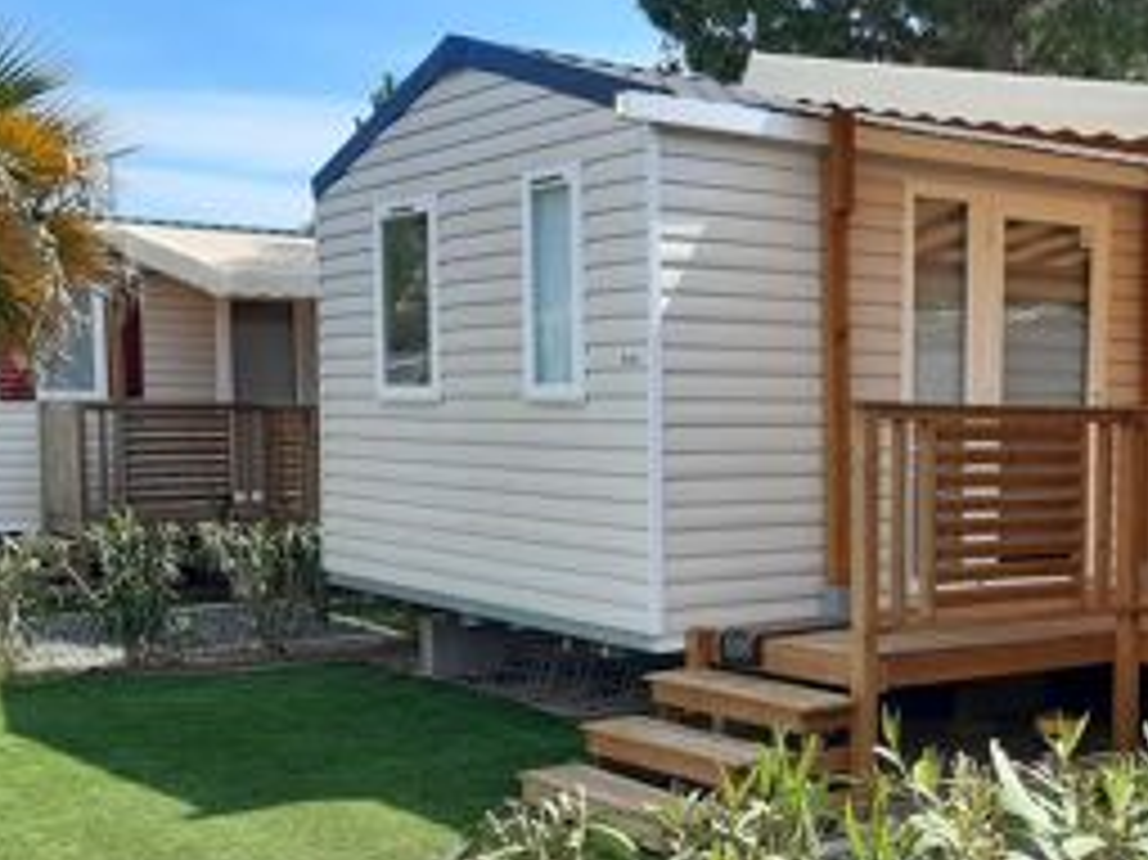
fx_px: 1624
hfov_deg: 37.7
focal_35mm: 49
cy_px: 536
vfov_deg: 29.5
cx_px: 900
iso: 40
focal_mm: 3.92
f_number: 1.7
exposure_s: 1/1027
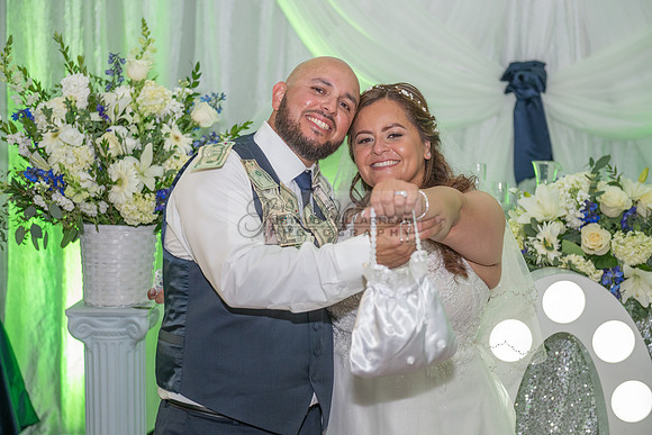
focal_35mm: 58
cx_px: 326
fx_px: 1051
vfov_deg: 23.4
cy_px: 218
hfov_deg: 34.5
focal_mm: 58
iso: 1600
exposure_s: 1/200
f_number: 3.5
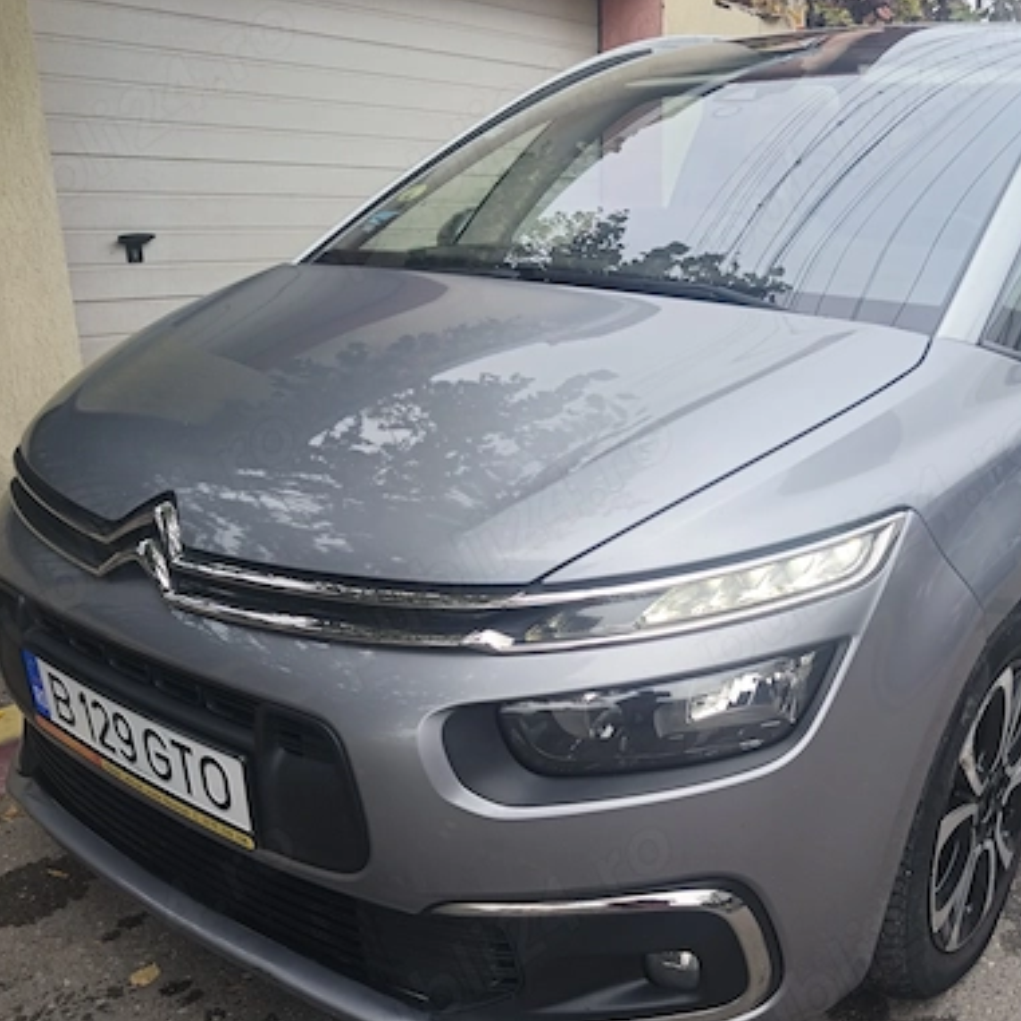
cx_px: 686
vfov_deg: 51.0
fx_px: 1068
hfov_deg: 50.1
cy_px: 573
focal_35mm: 32
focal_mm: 6.18
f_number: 1.65
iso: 64
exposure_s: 1/100
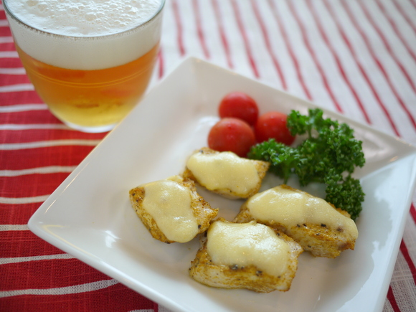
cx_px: 208
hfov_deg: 46.8
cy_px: 156
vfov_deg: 36.0
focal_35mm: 40
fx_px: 481
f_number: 1.7
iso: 100
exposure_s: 1/250
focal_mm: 20
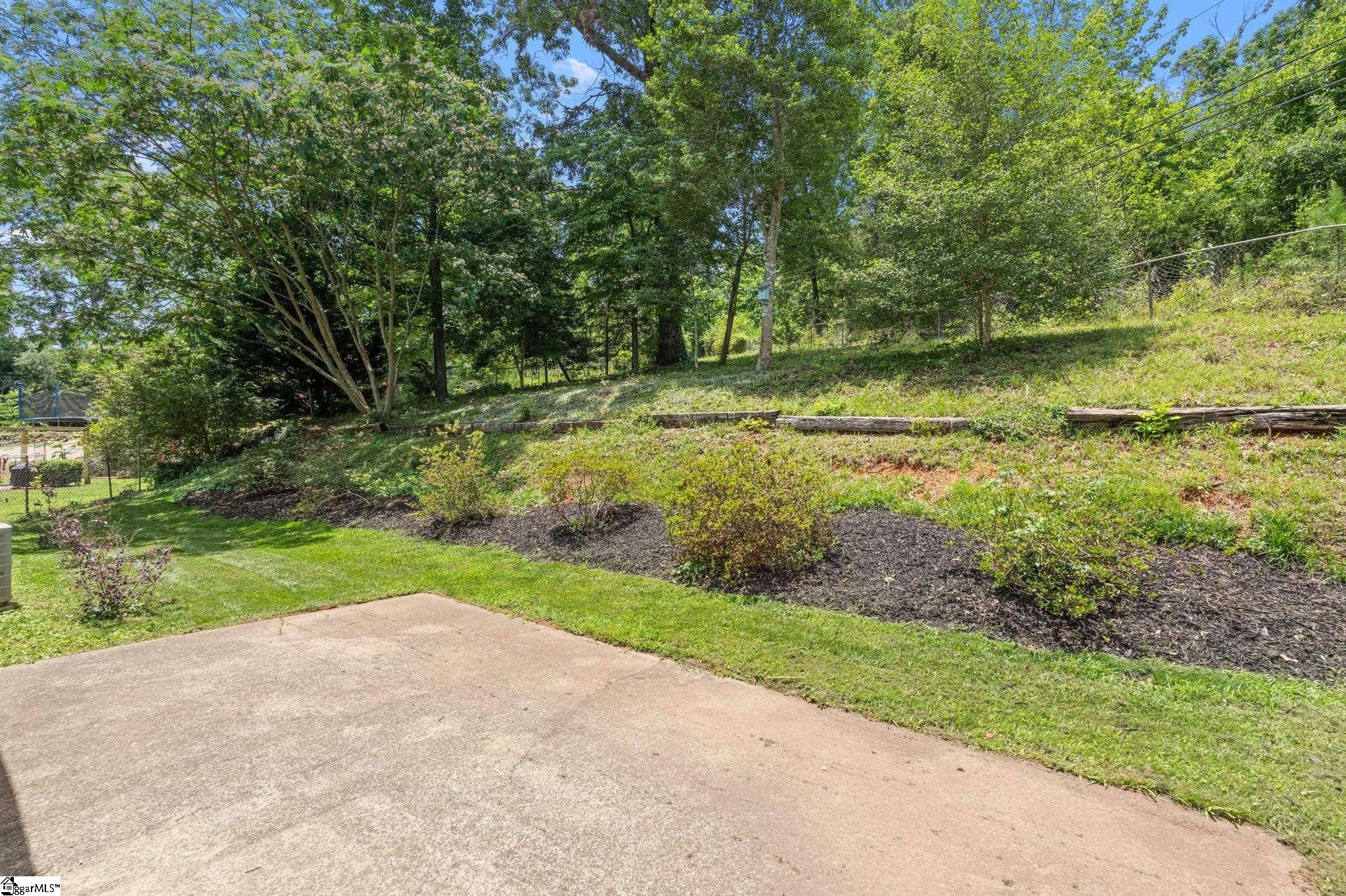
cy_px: 448
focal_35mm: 16
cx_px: 673
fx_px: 598
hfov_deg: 96.7
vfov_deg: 73.7
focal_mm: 16
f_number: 9
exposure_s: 1/320
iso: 200
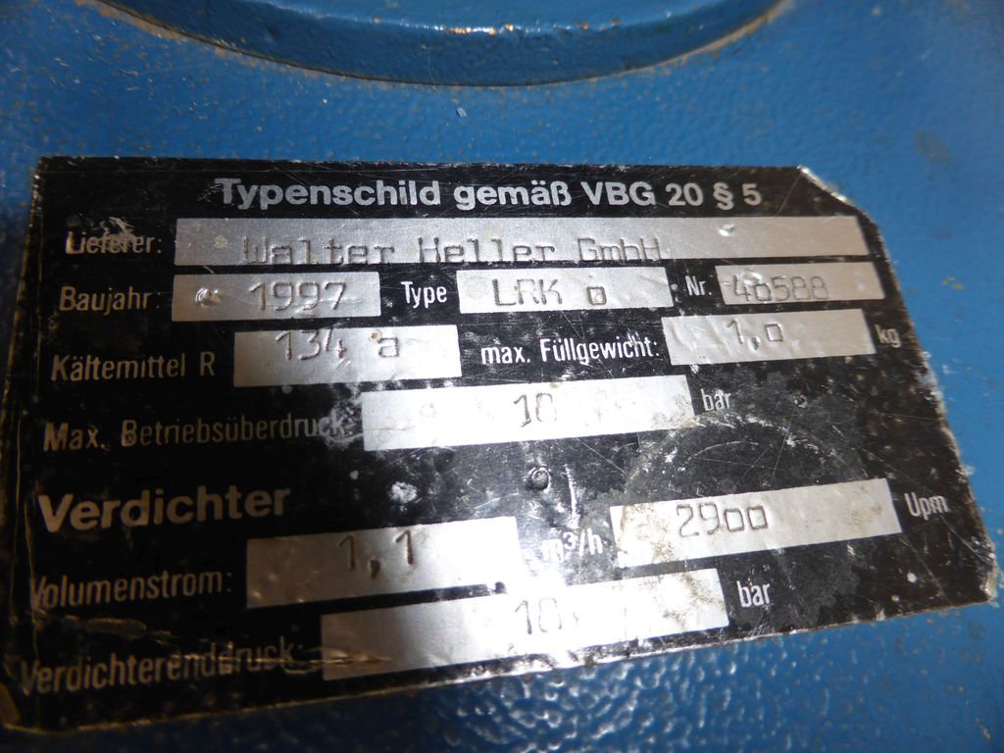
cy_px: 376
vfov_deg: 56.8
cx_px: 502
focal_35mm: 24
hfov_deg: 71.6
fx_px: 696
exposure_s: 1/60
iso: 100
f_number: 3.3
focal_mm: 4.3
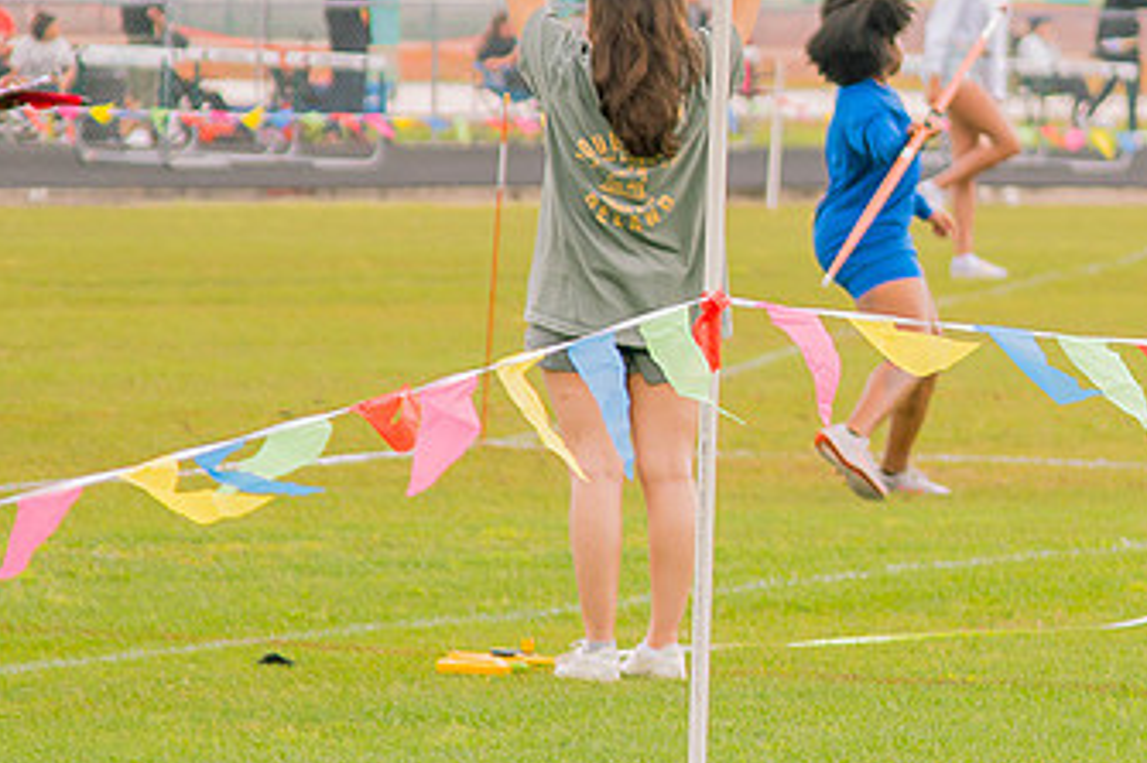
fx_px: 14043
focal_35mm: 441
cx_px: 1064
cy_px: 168
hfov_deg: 4.7
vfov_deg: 3.1
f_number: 4
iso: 200
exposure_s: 1/200
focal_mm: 120
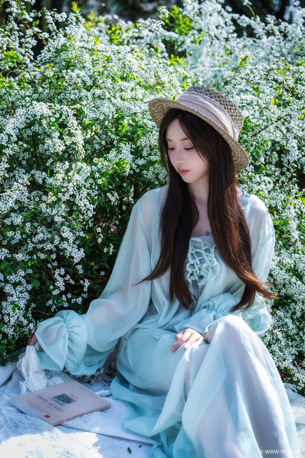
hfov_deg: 27.0
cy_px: 229
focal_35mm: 50
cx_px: 152
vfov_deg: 39.6
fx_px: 635
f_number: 3.2
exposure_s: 1/400
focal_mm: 50
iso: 80
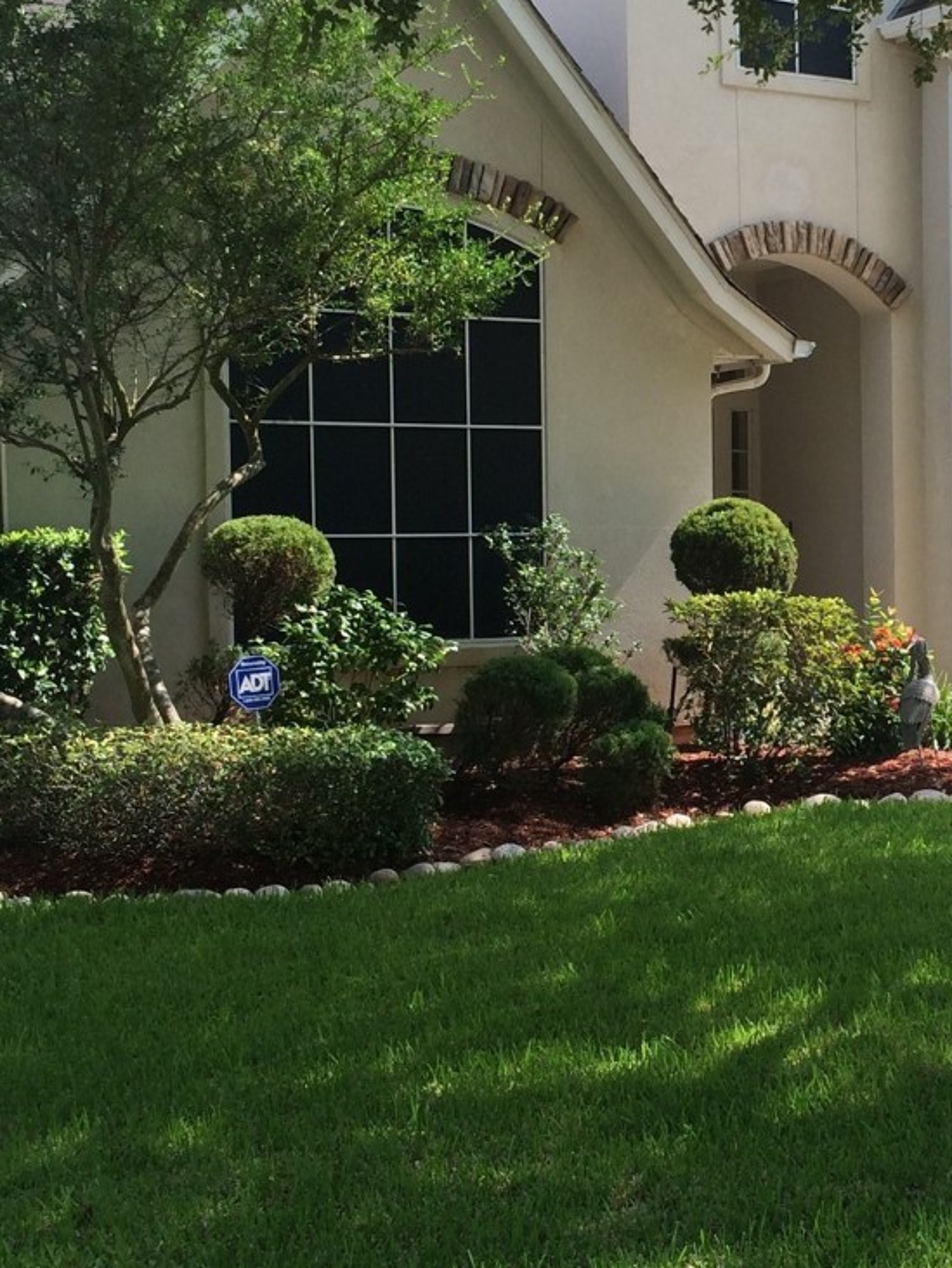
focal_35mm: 63
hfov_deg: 22.6
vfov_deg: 30.7
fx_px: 2308
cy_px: 574
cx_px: 888
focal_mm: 4.12
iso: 32
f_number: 2.2
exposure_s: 1/612
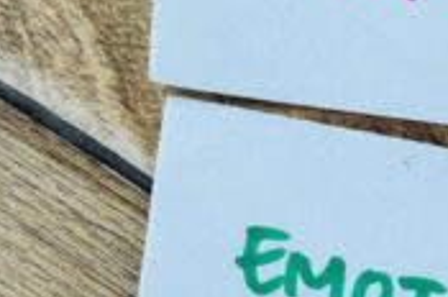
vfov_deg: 10.6
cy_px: 282
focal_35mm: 128
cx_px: 394
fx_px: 1585
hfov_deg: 15.9
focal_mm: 27
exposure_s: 1/80
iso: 800
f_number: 7.1
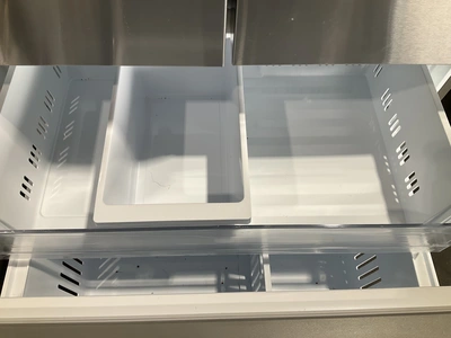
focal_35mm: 29
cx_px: 226
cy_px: 169
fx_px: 378
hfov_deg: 61.7
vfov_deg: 48.2
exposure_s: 1/122
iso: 40
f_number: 1.8
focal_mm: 3
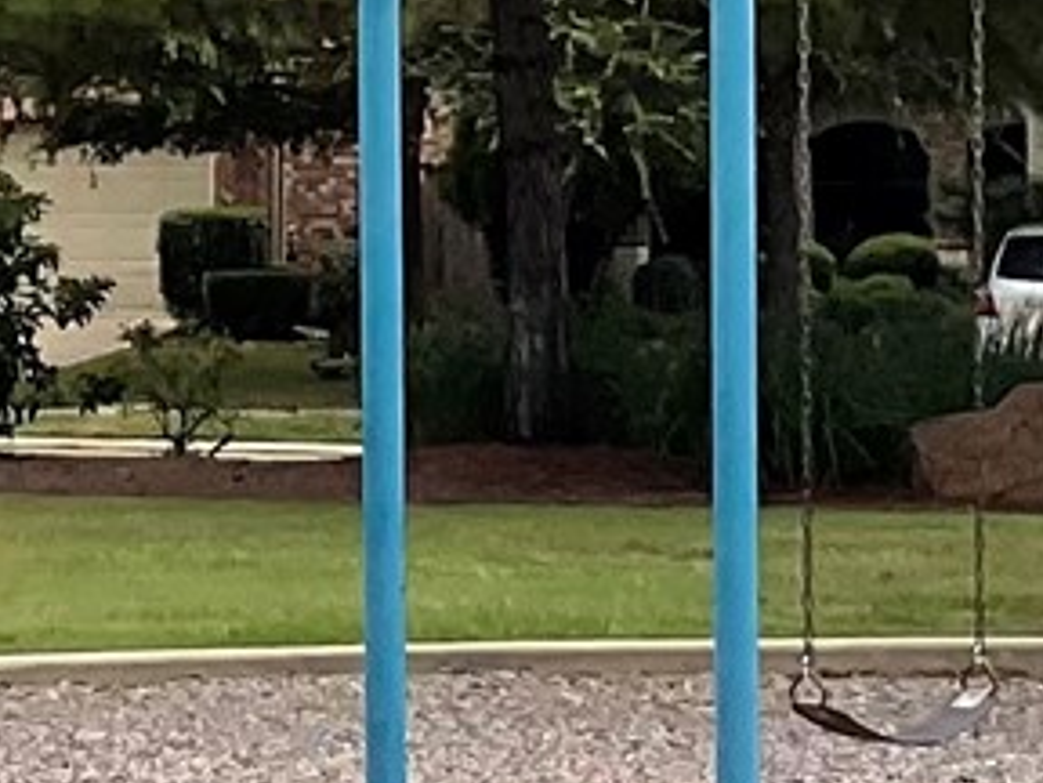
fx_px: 6207
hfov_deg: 9.6
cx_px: 246
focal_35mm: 206
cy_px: -265
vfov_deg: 7.1
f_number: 1.8
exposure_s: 1/978
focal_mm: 3
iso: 16
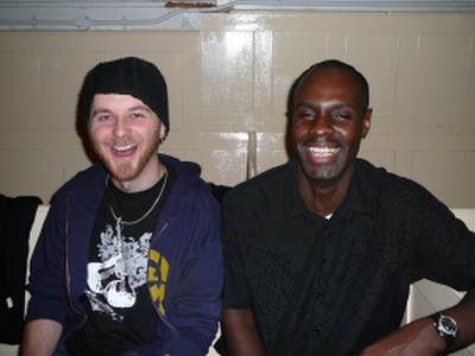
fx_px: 480
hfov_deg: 52.6
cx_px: 238
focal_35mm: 35
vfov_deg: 40.7
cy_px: 178
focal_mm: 5.2
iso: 100
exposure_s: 1/30
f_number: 2.8
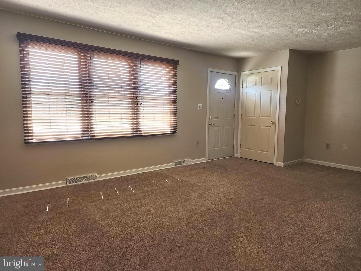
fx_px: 240
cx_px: 180
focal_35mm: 23
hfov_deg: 73.9
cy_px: 136
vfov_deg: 58.9
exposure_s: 1/120
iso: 125
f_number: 1.8
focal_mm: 6.4
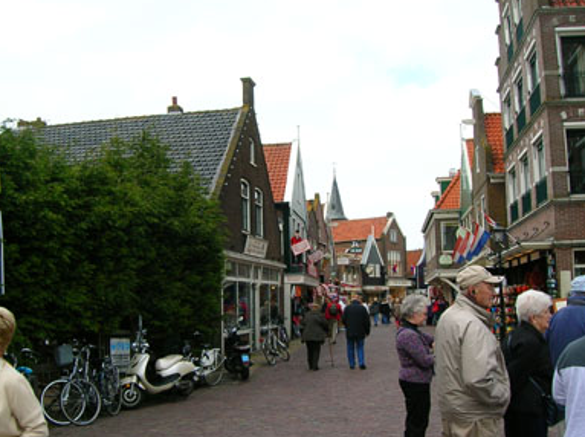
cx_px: 278
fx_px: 675
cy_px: 248
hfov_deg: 46.8
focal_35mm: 40
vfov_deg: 35.8
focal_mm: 5.7
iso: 50
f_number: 4.9
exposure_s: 1/146
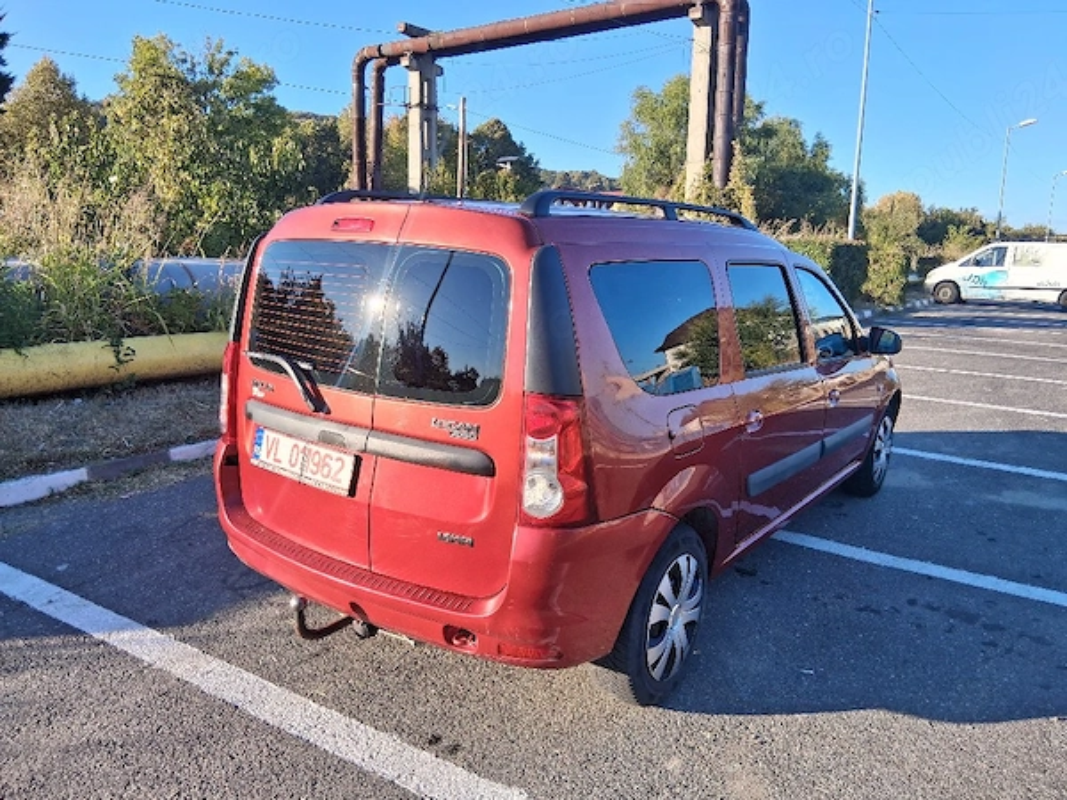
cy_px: 400
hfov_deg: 67.3
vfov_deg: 53.1
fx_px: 801
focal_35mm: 26
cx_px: 534
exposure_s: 1/303
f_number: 1.8
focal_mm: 3.98
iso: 25
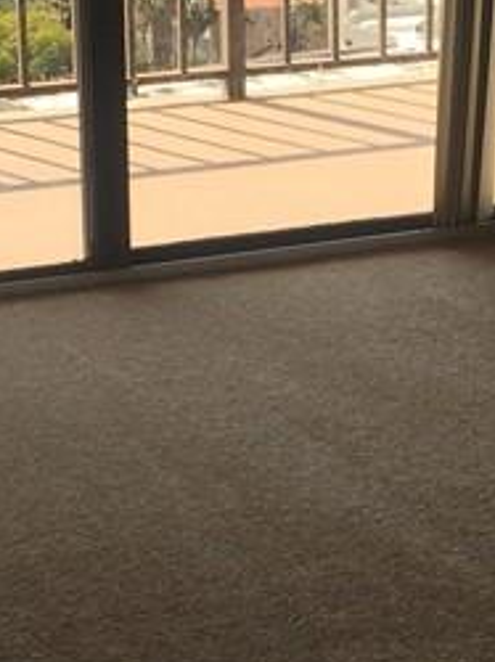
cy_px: 275
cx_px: 416
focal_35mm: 119
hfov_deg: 12.4
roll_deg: +0.3
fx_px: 2273
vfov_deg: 16.6
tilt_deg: -17.3
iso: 32
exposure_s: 1/760
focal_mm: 4.15
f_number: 2.2
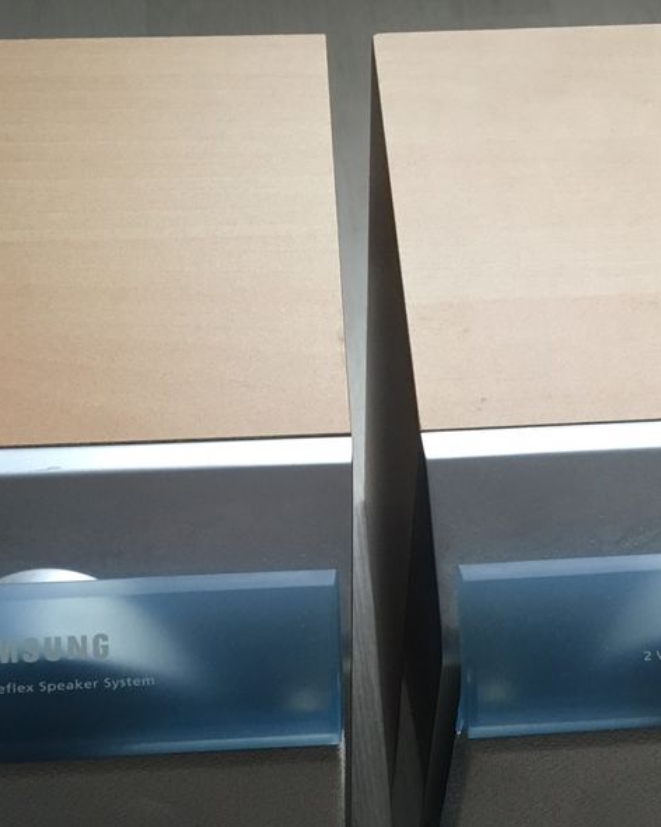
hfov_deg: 31.4
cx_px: 378
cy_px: 503
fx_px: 1174
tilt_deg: -54.8
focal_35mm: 48
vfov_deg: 38.6
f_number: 2.2
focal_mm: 4.15
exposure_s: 1/33
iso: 125
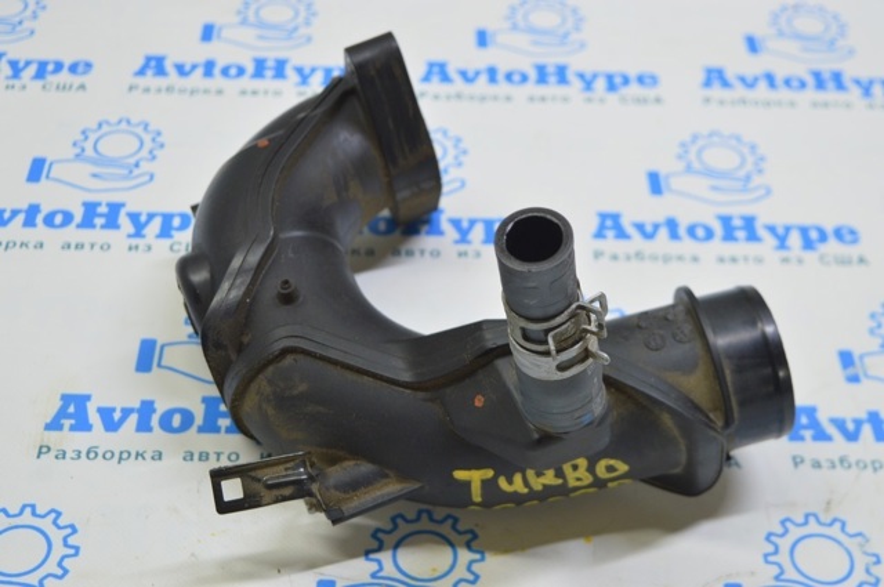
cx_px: 442
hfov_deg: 33.4
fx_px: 1471
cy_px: 294
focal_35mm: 60
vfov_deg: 22.6
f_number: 5.6
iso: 400
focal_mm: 40
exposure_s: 1/20
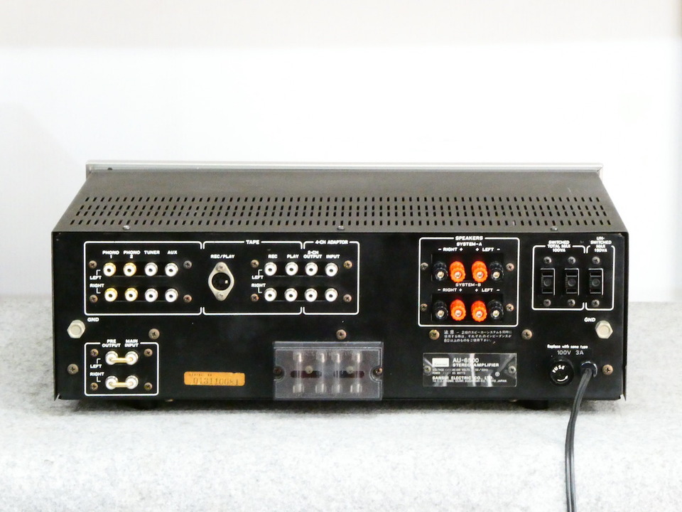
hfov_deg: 14.6
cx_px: 341
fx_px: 2660
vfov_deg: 11.0
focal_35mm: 135
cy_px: 256
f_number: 8
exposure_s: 1/20
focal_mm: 24.2
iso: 1600
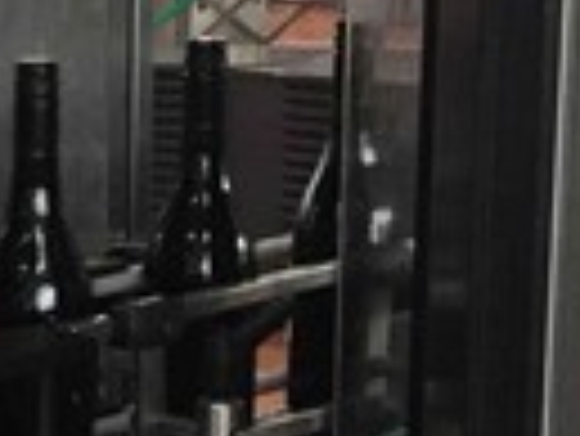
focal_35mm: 144
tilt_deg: -9.7
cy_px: 274
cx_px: -580
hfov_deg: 12.2
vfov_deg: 10.3
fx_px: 2415
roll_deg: +0.6
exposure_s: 1/33
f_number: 2.2
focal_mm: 4.15
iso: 250
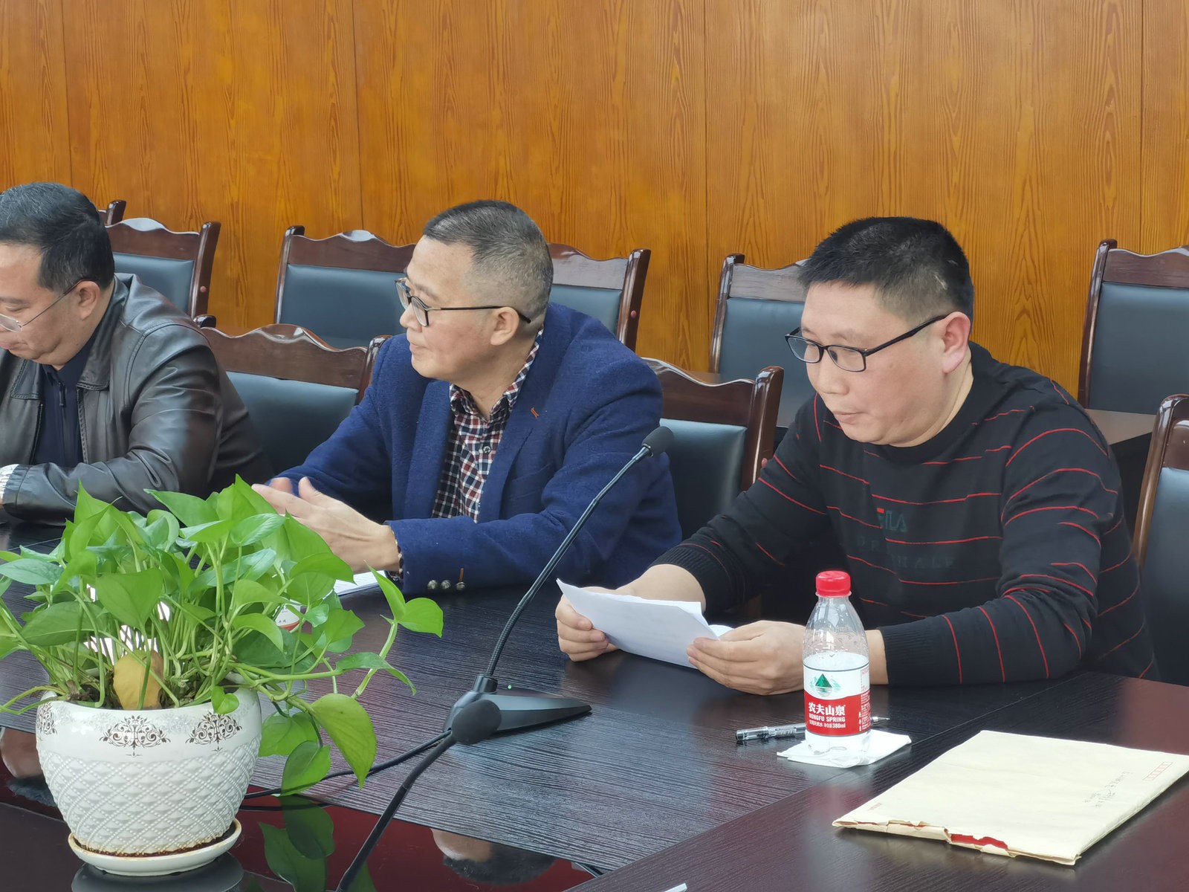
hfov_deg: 24.1
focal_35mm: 81
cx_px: 594
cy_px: 446
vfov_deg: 18.2
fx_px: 2782
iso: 160
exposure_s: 1/50
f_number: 2.4
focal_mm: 7.48
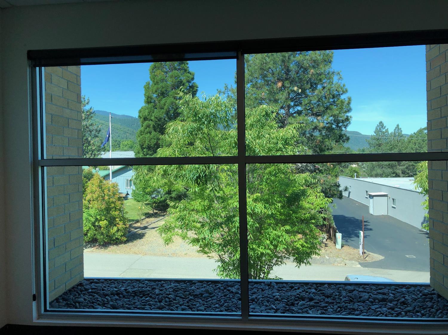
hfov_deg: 63.5
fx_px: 362
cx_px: 224
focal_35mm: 28
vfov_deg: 49.7
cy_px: 168
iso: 20
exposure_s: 1/421
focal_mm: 4
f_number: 1.8
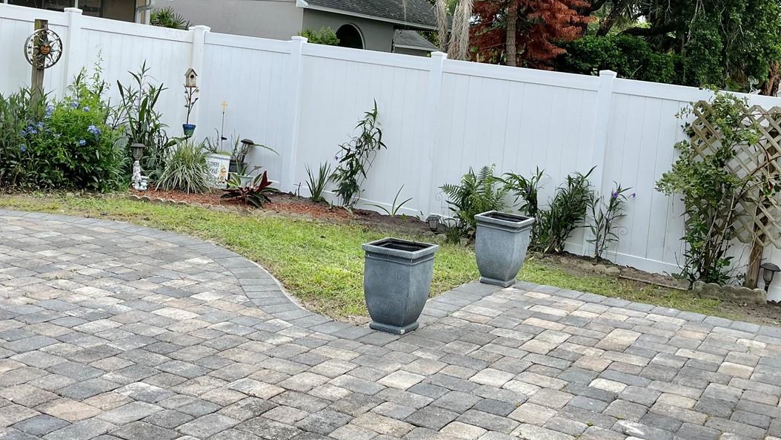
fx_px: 891
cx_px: 410
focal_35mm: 43
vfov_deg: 27.5
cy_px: 132
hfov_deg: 47.3
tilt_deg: -2.9
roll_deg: -4.9
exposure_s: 1/2755
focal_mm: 5.1
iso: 50
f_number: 1.6
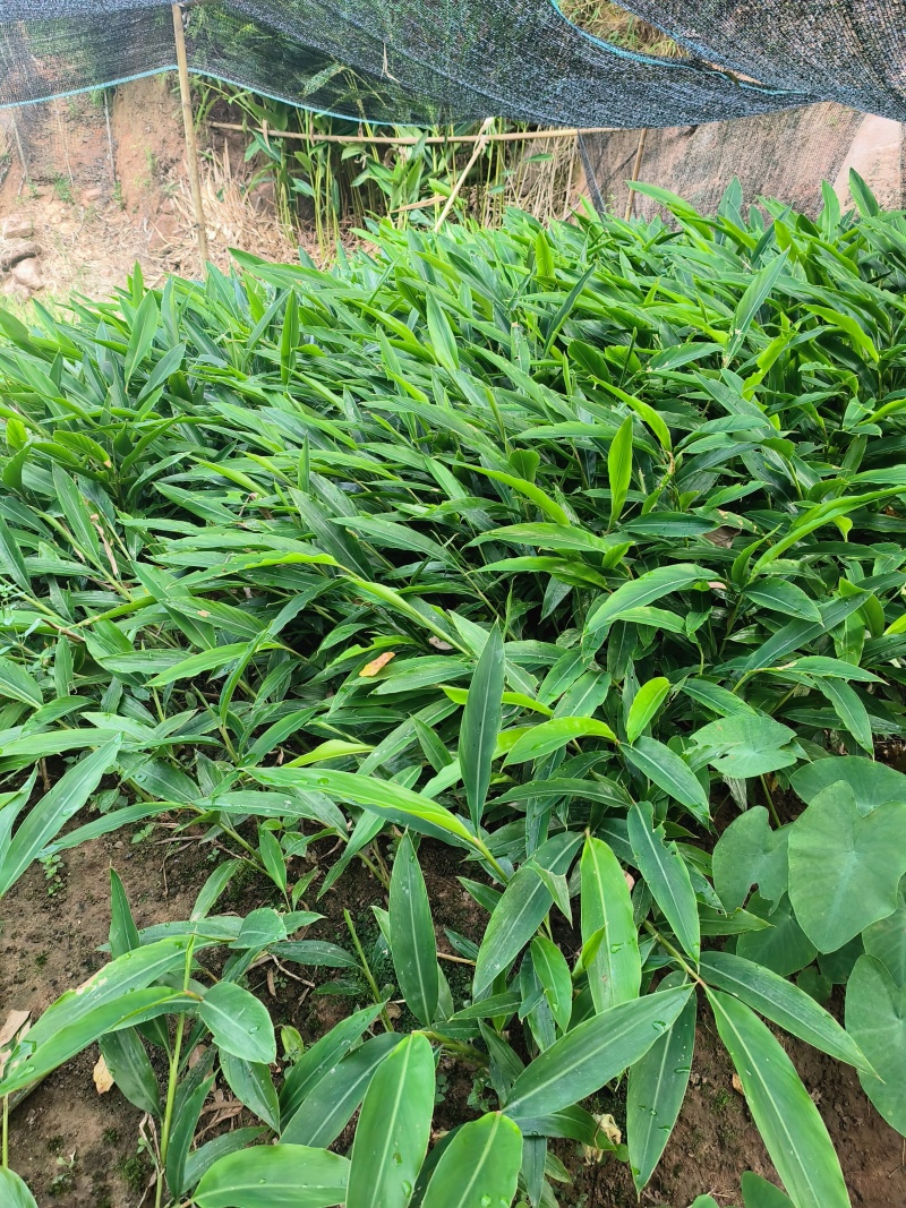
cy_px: 604
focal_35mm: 24
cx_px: 453
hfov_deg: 56.8
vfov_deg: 71.6
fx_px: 838
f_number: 1.8
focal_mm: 5.42
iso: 568
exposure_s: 1/334
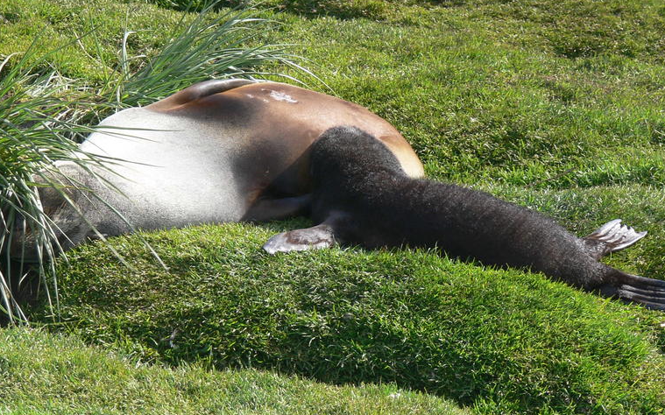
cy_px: 168
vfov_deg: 4.6
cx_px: 326
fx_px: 5164
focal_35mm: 285
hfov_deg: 7.4
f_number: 5.6
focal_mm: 42.3
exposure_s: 1/125
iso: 80
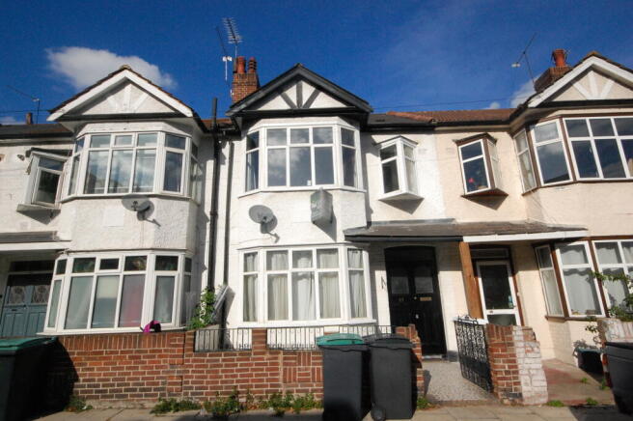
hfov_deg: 85.5
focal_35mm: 20
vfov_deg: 63.1
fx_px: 343
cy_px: 210
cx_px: 316
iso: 1600
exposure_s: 1/1000
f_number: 16
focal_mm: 13
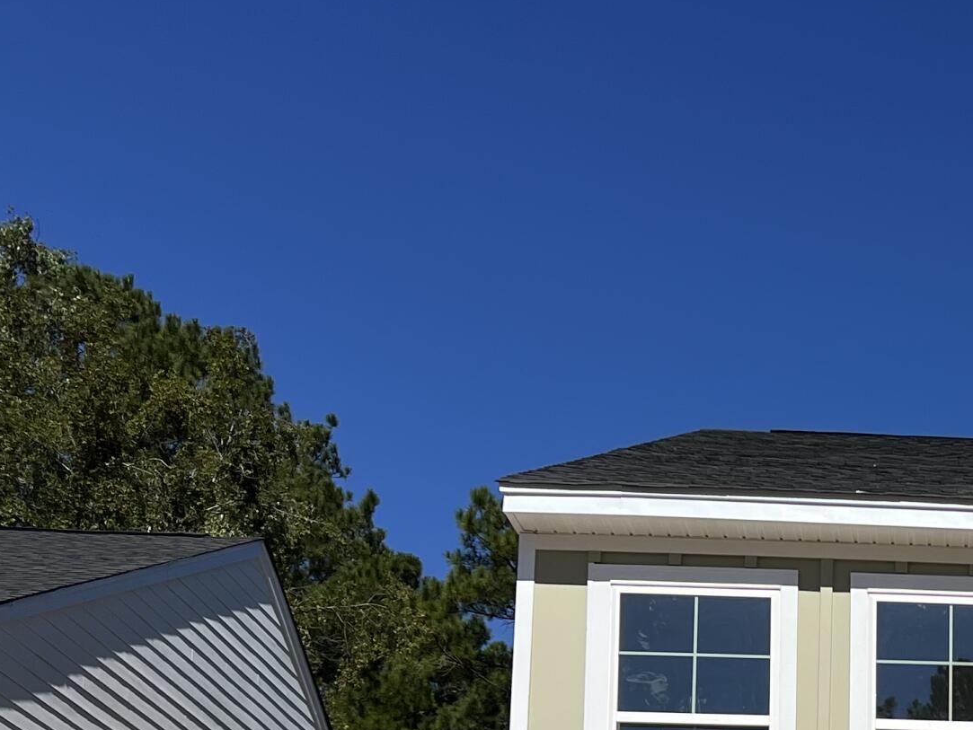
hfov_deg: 24.8
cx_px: 1128
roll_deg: -0.5
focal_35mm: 72
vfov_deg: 18.7
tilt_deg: +9.2
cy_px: 998
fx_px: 2024
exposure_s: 1/9434
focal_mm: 5.7
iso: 50
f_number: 1.5
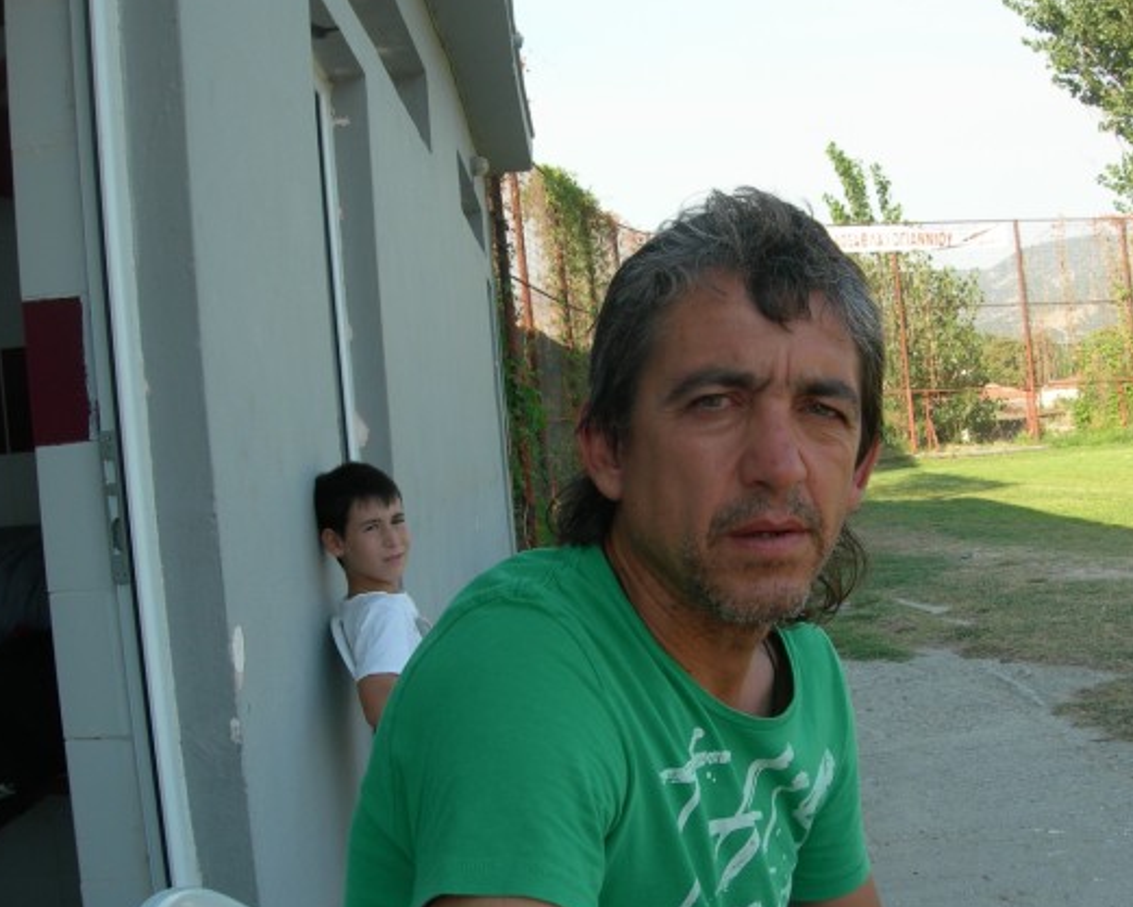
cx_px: 687
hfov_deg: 39.3
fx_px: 1576
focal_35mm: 47
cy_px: 514
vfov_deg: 32.1
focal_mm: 7.8
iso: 50
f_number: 4.8
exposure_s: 1/157
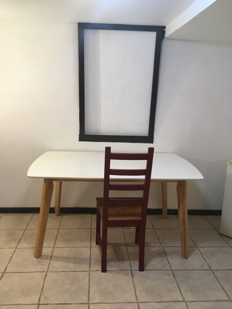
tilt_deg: -15.2
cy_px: 154
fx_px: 259
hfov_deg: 48.2
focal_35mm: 29
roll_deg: -1.7
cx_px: 116
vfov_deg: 61.7
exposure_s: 1/30
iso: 40
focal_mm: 4.15
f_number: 2.2
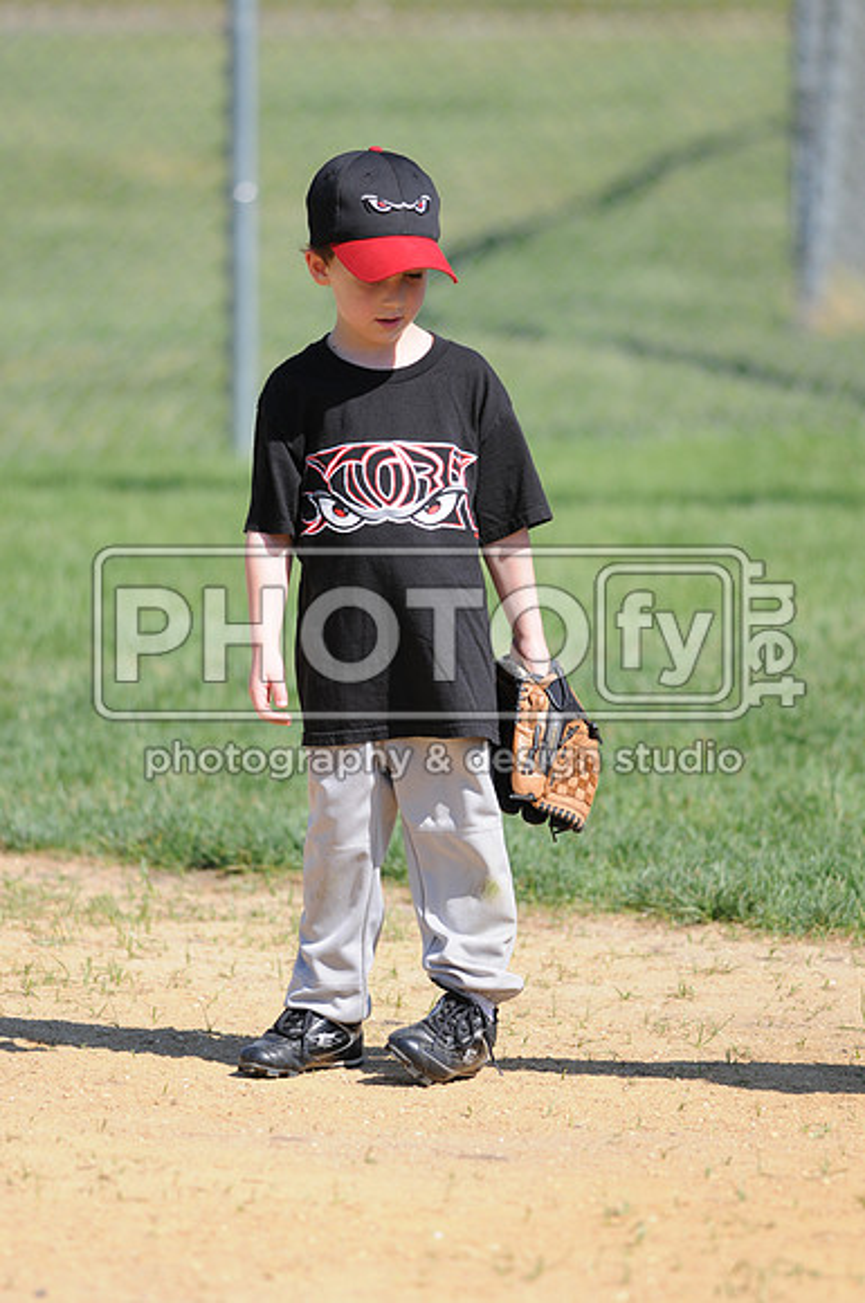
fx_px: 16266
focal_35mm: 450
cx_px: 432
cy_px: 652
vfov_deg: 4.6
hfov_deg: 3.0
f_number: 4
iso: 200
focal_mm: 300
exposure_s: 1/1250
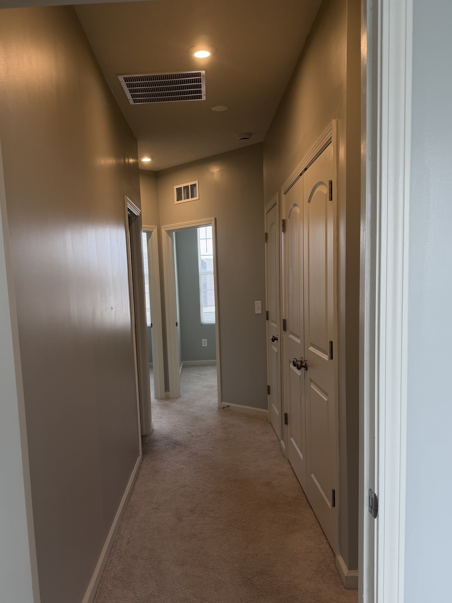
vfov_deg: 59.6
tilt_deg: -5.9
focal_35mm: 30
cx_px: 193
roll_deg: +2.5
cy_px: 351
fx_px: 522
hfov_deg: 46.6
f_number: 1.78
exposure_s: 1/187
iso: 125
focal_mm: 6.76
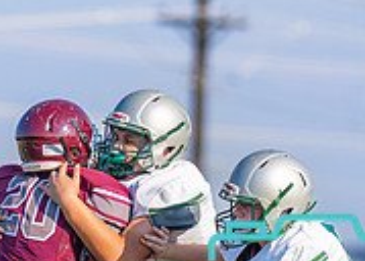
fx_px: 9468
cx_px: 97
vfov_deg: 1.6
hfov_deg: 2.2
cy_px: 315
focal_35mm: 913
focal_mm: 200
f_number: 2.8
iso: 125
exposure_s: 1/2500
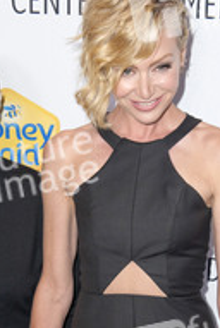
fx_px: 858
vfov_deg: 21.4
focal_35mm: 94
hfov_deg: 14.6
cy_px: 259
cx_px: 61
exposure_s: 1/400
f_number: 4.5
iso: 500
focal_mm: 45
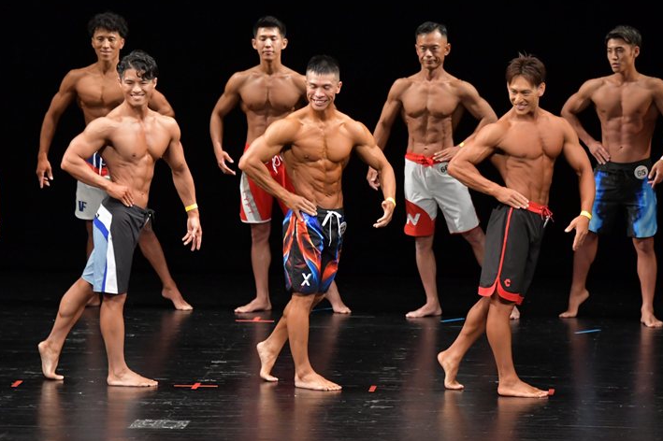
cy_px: 230
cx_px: 343
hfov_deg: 8.4
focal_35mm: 246
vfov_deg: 5.6
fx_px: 4528
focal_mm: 150
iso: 3200
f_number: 5.6
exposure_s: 1/400
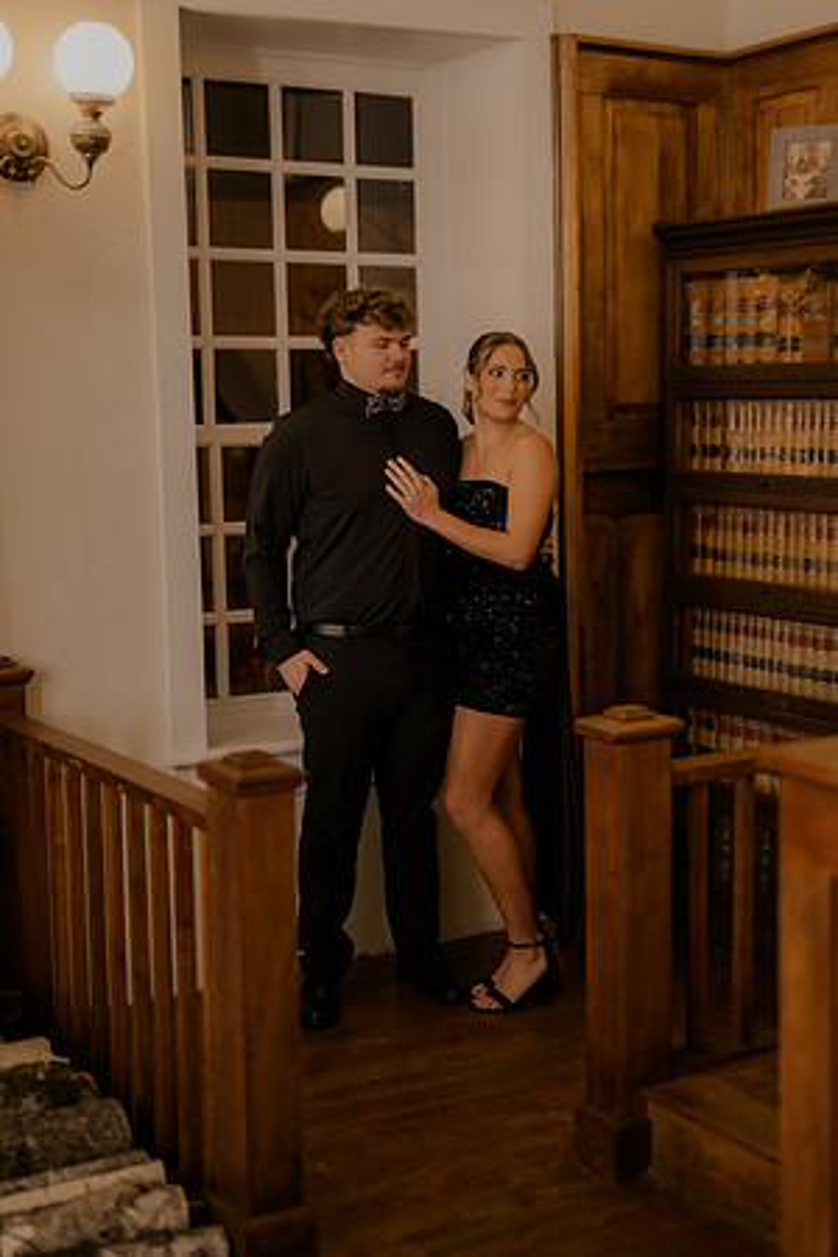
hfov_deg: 27.0
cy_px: 628
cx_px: 419
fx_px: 1746
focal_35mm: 50
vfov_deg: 39.6
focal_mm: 50
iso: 320
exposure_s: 1/200
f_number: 1.4
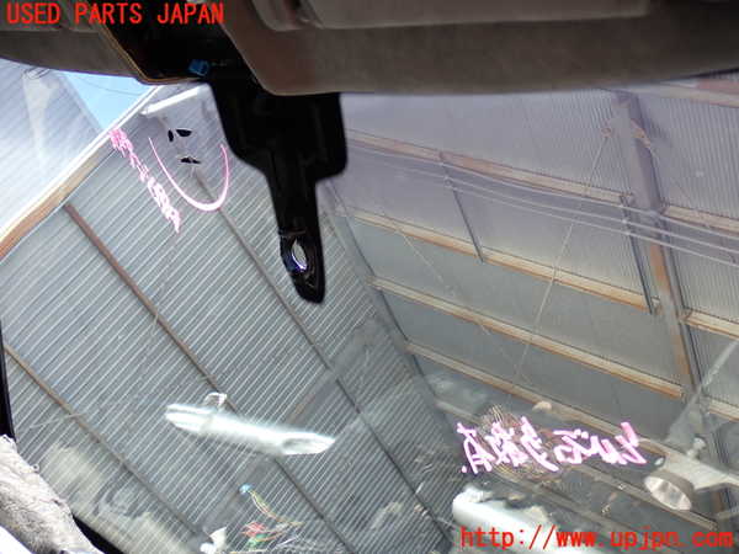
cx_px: 370
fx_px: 1003
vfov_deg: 30.9
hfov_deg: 40.4
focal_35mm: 47
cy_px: 277
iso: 100
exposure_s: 1/160
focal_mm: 8.4
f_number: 3.1
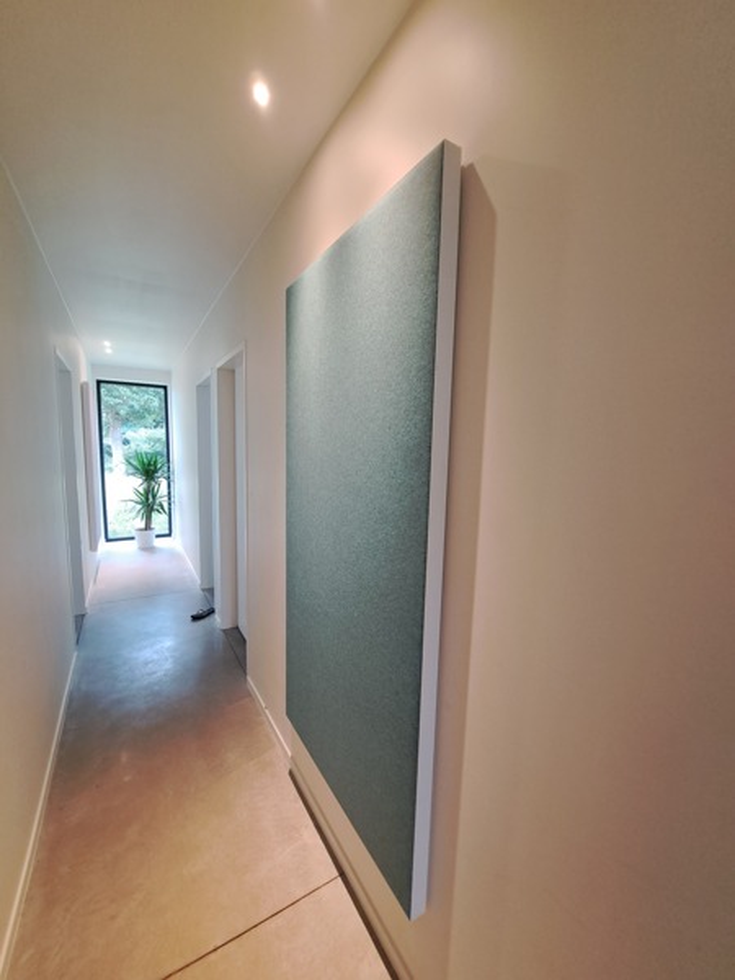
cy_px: 490
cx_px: 368
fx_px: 368
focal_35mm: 13
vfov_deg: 106.2
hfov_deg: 89.9
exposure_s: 1/50
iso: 250
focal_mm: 1.74
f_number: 2.2
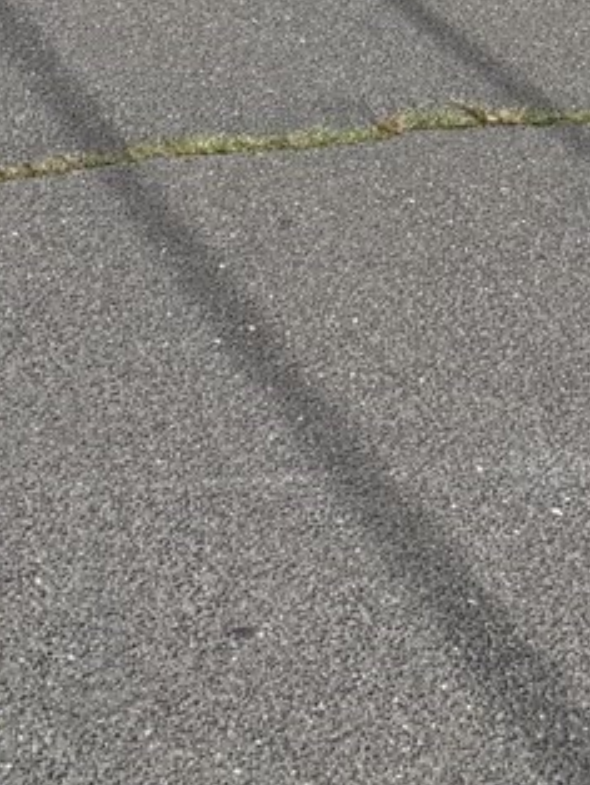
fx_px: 2882
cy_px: -692
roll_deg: -4.2
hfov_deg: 11.7
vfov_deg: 13.6
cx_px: 205
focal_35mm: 127
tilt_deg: +3.5
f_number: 1.6
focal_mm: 5.96
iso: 50
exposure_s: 1/3534
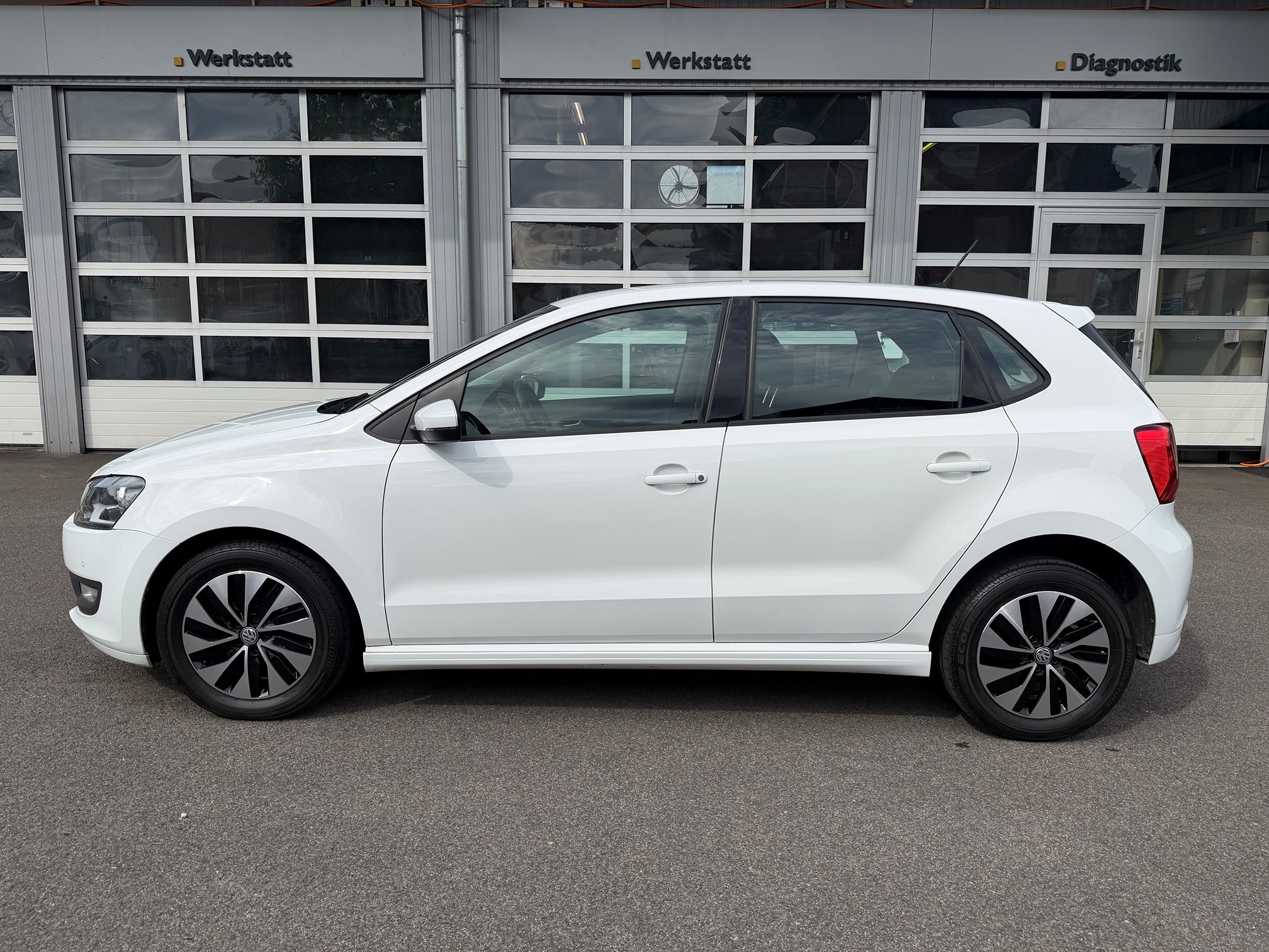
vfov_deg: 56.8
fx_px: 880
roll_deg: -0.8
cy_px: 476
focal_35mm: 24
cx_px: 634
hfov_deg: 71.6
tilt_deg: -8.4
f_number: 1.78
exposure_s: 1/3953
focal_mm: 6.76
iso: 80
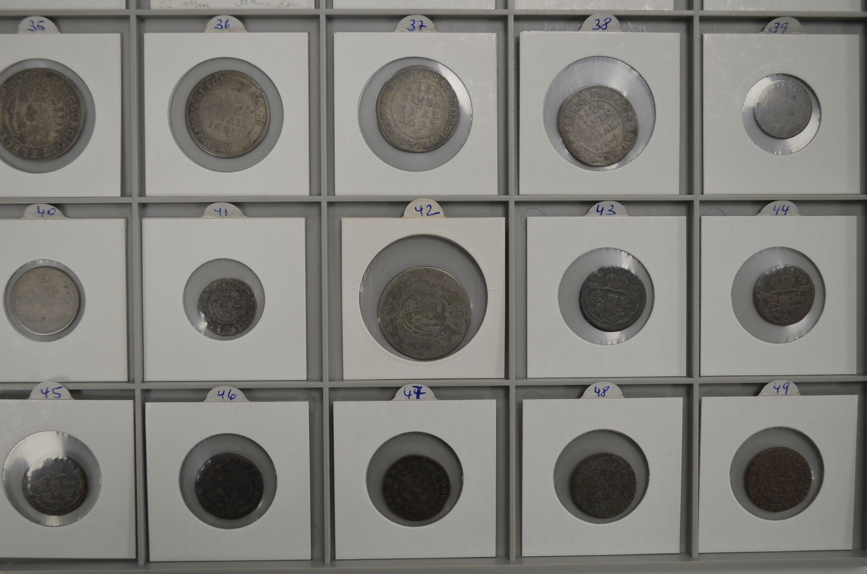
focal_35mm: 45
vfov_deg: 29.7
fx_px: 1082
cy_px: 287
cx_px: 434
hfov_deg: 43.7
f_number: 4.5
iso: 320
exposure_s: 1/60
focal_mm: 30
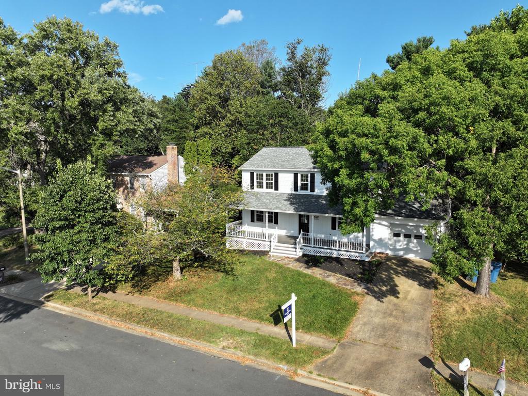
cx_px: 264
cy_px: 198
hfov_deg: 71.6
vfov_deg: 56.8
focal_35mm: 24
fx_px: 366
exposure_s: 1/160
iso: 100
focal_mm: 12.29
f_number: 2.8
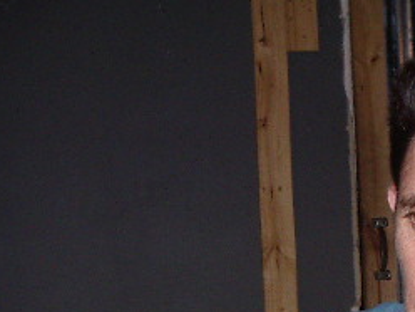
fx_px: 1175
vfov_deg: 14.8
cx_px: 383
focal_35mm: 98
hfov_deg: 19.6
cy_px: 335
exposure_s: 1/60
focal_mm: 5.8
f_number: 2.6
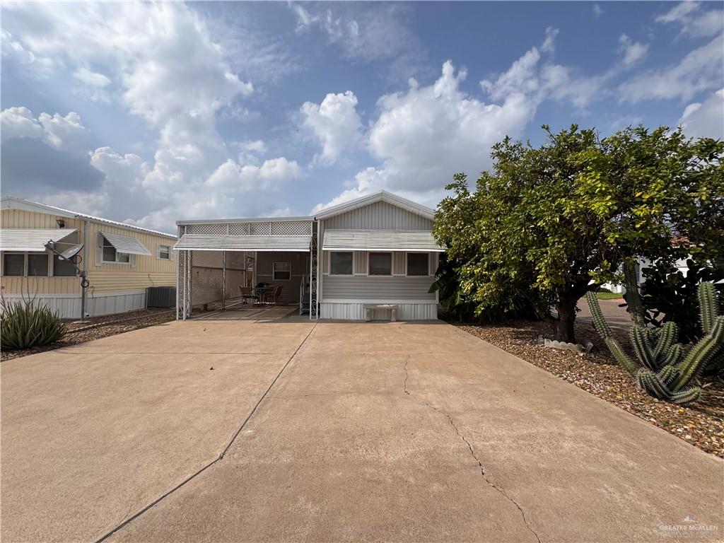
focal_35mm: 14
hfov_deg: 102.1
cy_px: 272
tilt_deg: +1.3
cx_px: 362
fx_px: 293
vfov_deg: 85.7
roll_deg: -1.3
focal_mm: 2.22
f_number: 2.2
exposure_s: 1/3106
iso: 50
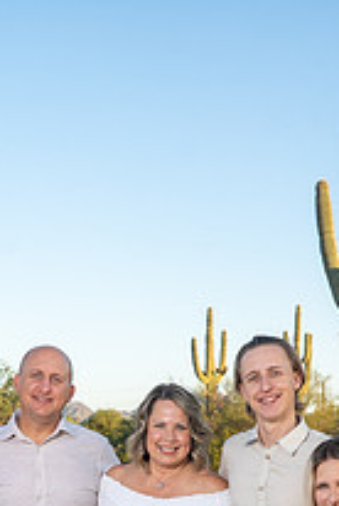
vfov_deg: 26.0
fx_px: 1014
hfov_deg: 19.0
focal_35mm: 72
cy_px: 548
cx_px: 147
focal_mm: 33
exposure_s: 1/160
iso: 100
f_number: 6.3
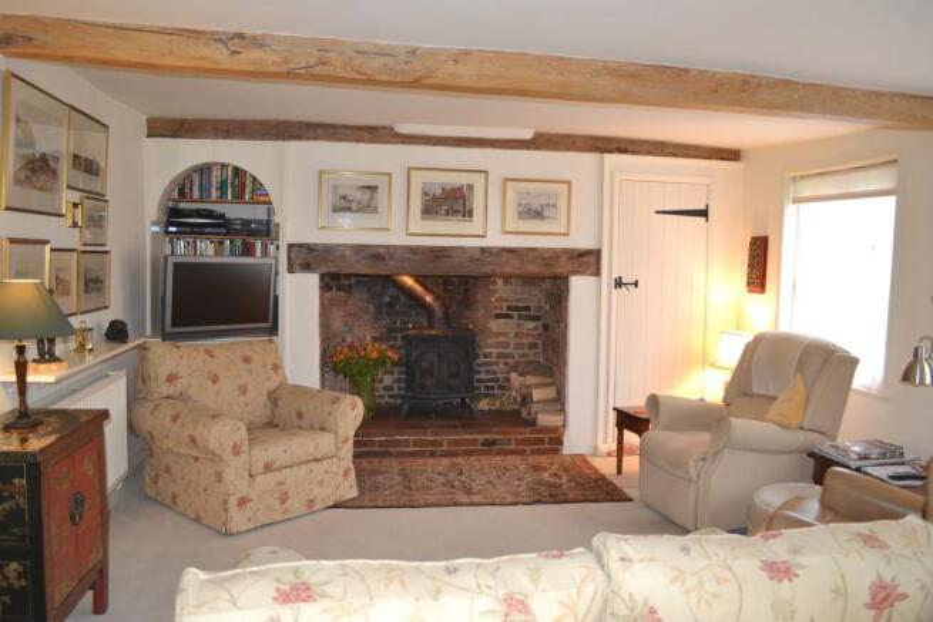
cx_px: 466
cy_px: 311
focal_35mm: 27
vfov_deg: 48.0
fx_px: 700
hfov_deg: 67.4
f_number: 3.5
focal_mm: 18
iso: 900
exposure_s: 1/60
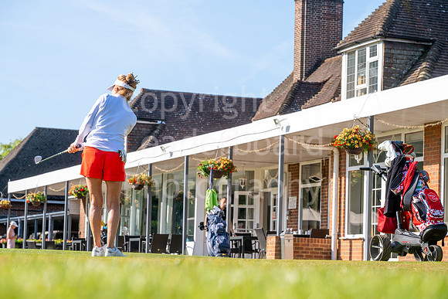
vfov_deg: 13.8
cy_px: 150
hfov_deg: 20.6
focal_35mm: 99
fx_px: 1232
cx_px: 224
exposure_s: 1/1000
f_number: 8
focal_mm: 99
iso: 200
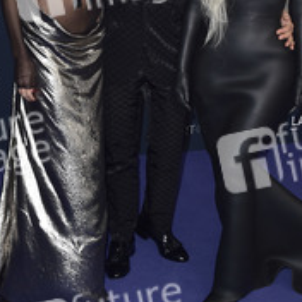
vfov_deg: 20.2
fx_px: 839
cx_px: 150
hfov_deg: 20.4
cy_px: 67
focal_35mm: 85
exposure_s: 1/250
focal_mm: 44
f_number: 6.3
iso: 500
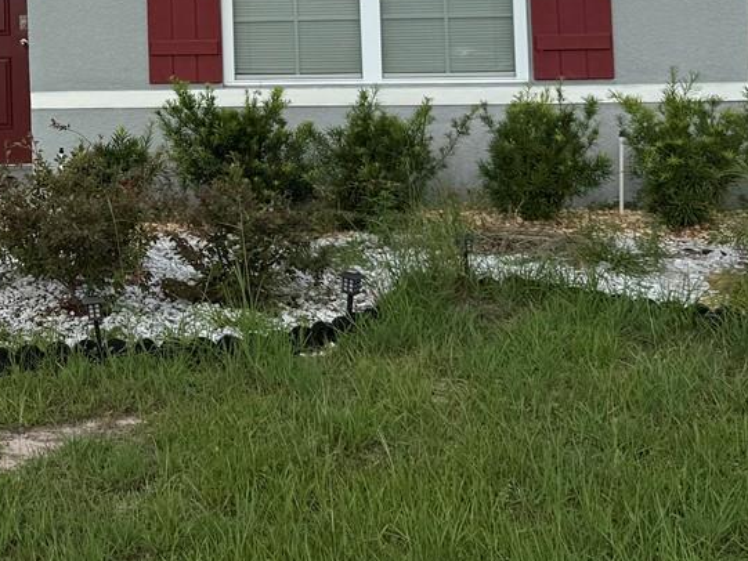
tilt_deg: +3.7
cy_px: -53
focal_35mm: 71
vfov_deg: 19.8
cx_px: -65
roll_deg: +1.3
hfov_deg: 25.5
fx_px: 1535
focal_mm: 6.76
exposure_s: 1/4167
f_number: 1.78
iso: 80
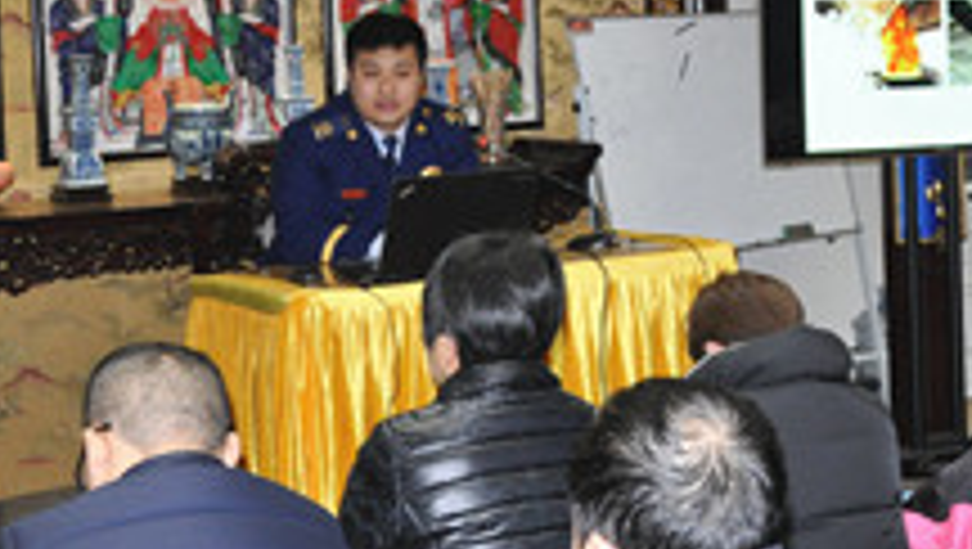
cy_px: 79
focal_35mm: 79
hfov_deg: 25.2
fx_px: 2045
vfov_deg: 15.2
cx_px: 1008
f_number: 3.8
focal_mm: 21
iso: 800
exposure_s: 1/60
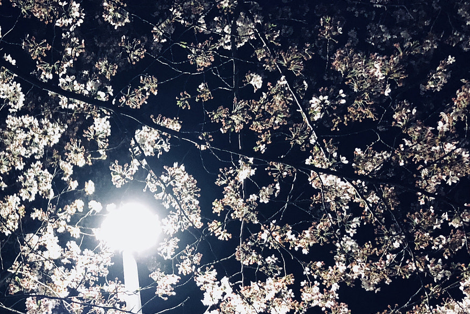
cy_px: 295
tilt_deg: +37.5
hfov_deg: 36.5
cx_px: 108
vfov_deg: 24.6
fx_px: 692
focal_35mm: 53
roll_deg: +3.5
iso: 80
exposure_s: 1/4
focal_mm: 3.99
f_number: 1.8
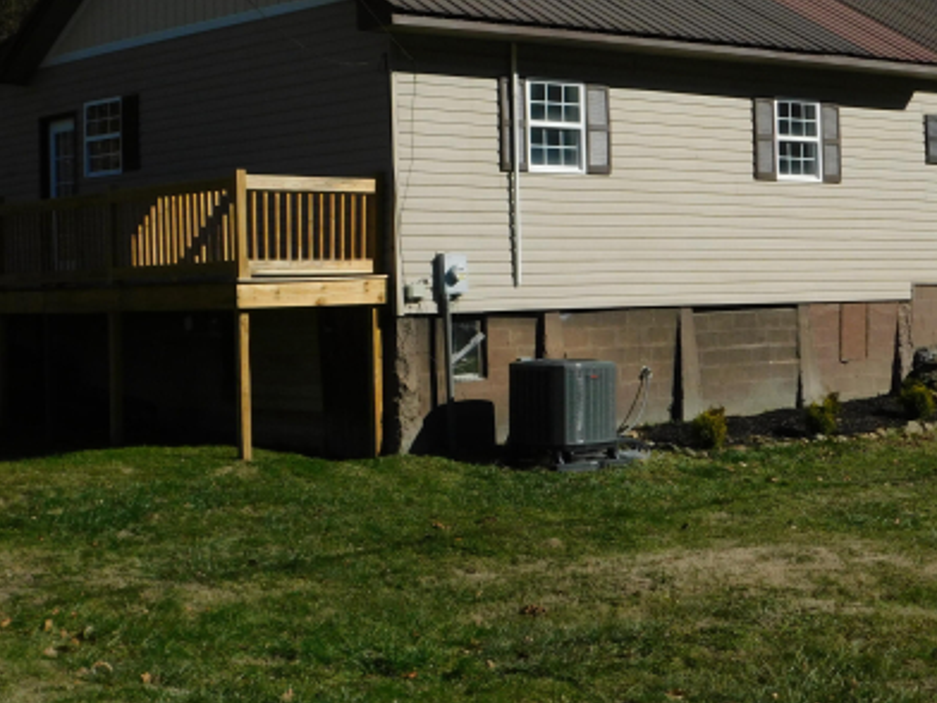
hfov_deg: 28.6
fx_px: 1841
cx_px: 489
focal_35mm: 68
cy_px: 239
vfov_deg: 21.5
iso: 125
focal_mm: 7.1
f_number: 7.2
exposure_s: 1/500
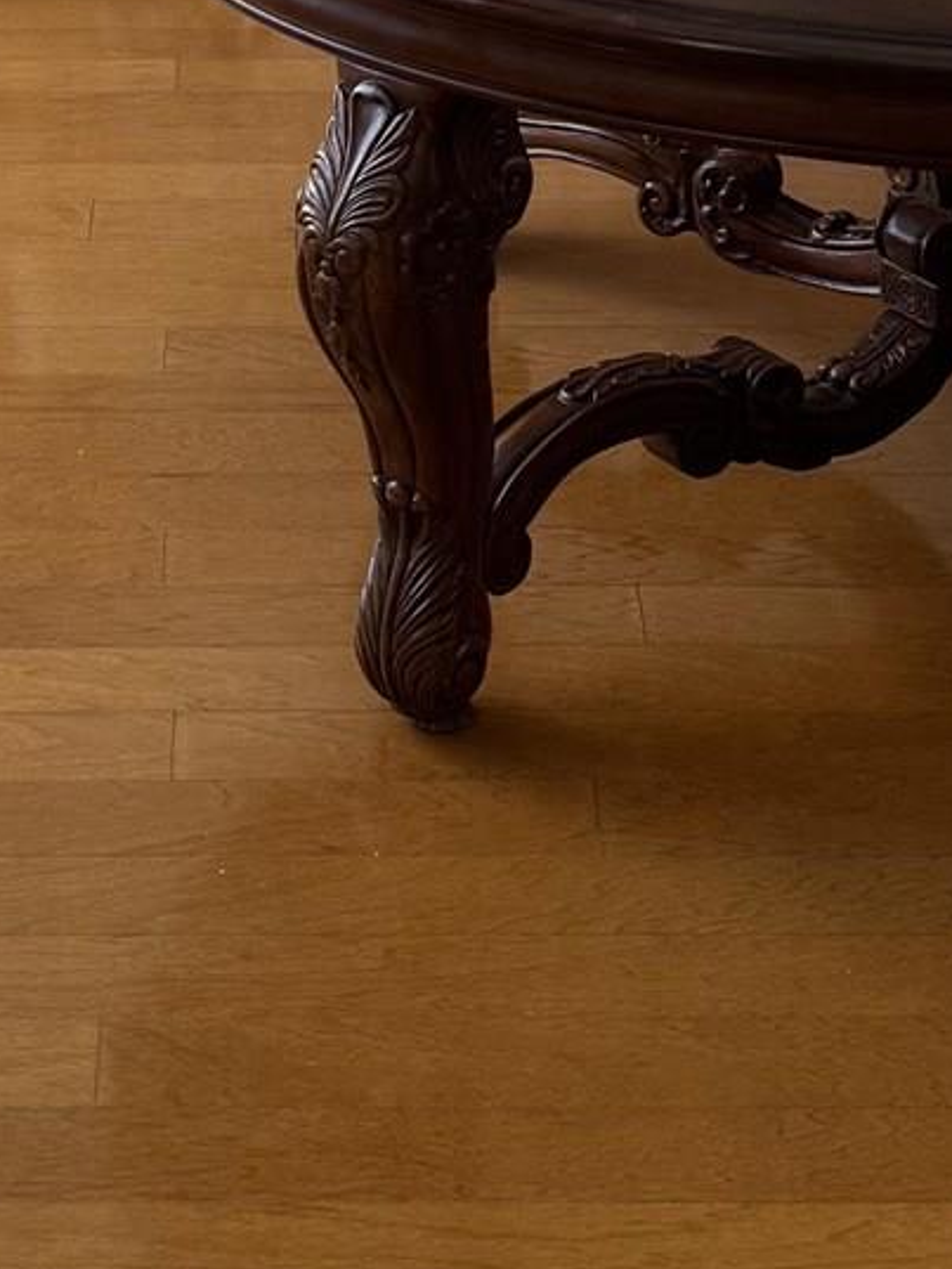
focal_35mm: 103
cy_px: -558
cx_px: 340
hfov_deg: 14.4
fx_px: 3775
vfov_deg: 17.4
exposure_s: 1/60
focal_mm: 6.76
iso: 125
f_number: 1.78
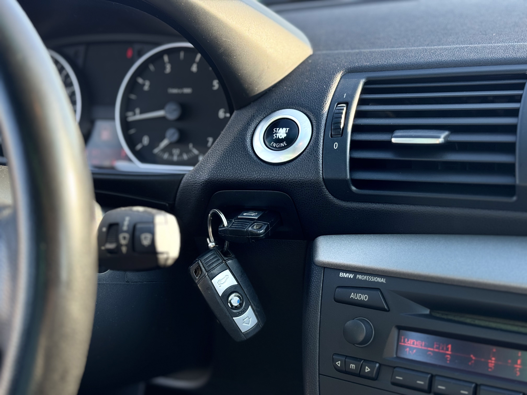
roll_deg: +4.4
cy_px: 198
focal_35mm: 48
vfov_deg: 30.3
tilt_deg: -13.9
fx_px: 731
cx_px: 264
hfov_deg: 39.7
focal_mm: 6.76
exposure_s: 1/265
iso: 64
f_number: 1.78
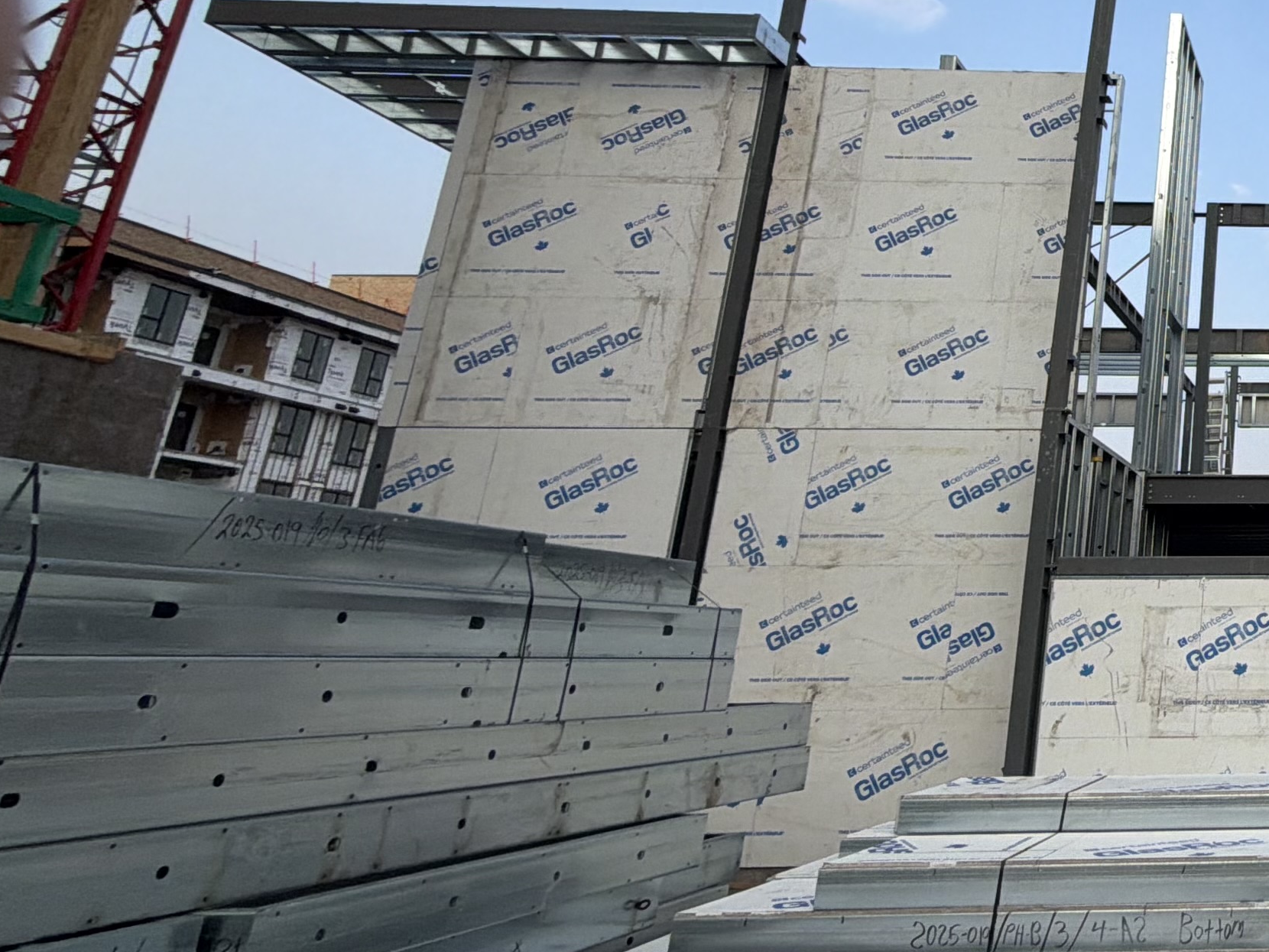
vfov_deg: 40.9
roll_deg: +0.7
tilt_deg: +17.4
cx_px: 1509
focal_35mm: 34
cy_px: 273
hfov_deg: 39.5
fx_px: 1246
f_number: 2.2
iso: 40
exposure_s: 1/574
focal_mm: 2.22
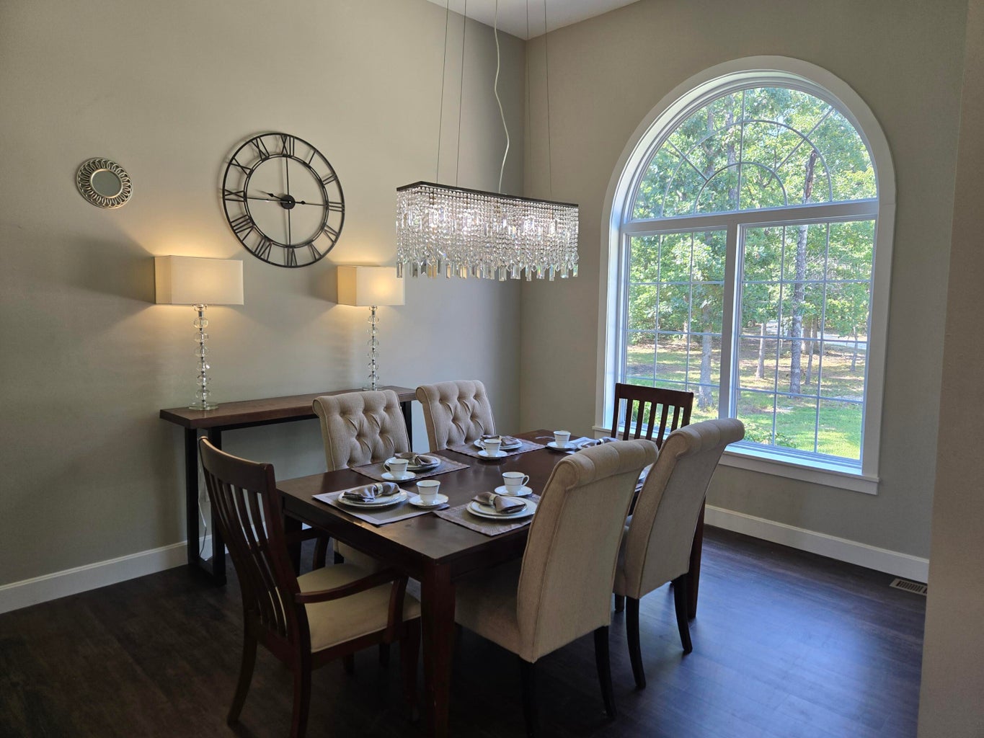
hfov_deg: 73.9
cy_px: 369
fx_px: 654
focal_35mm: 23
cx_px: 492
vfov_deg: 58.9
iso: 80
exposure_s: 1/120
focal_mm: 5.4
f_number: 1.8
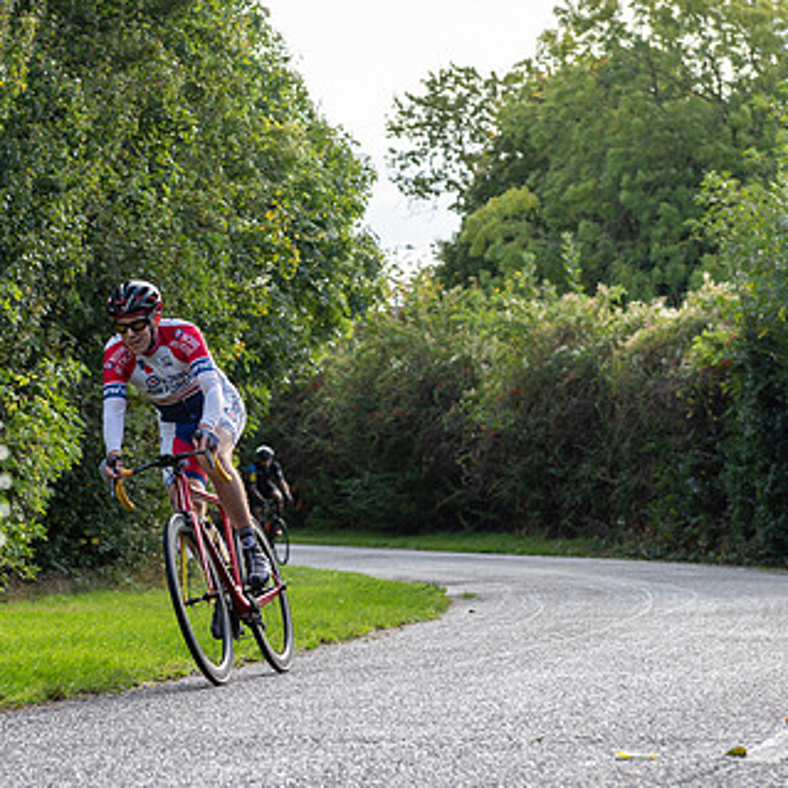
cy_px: 429
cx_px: 167
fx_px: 3194
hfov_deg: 14.0
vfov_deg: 14.1
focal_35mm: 124
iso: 200
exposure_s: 1/500
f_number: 4
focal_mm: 66
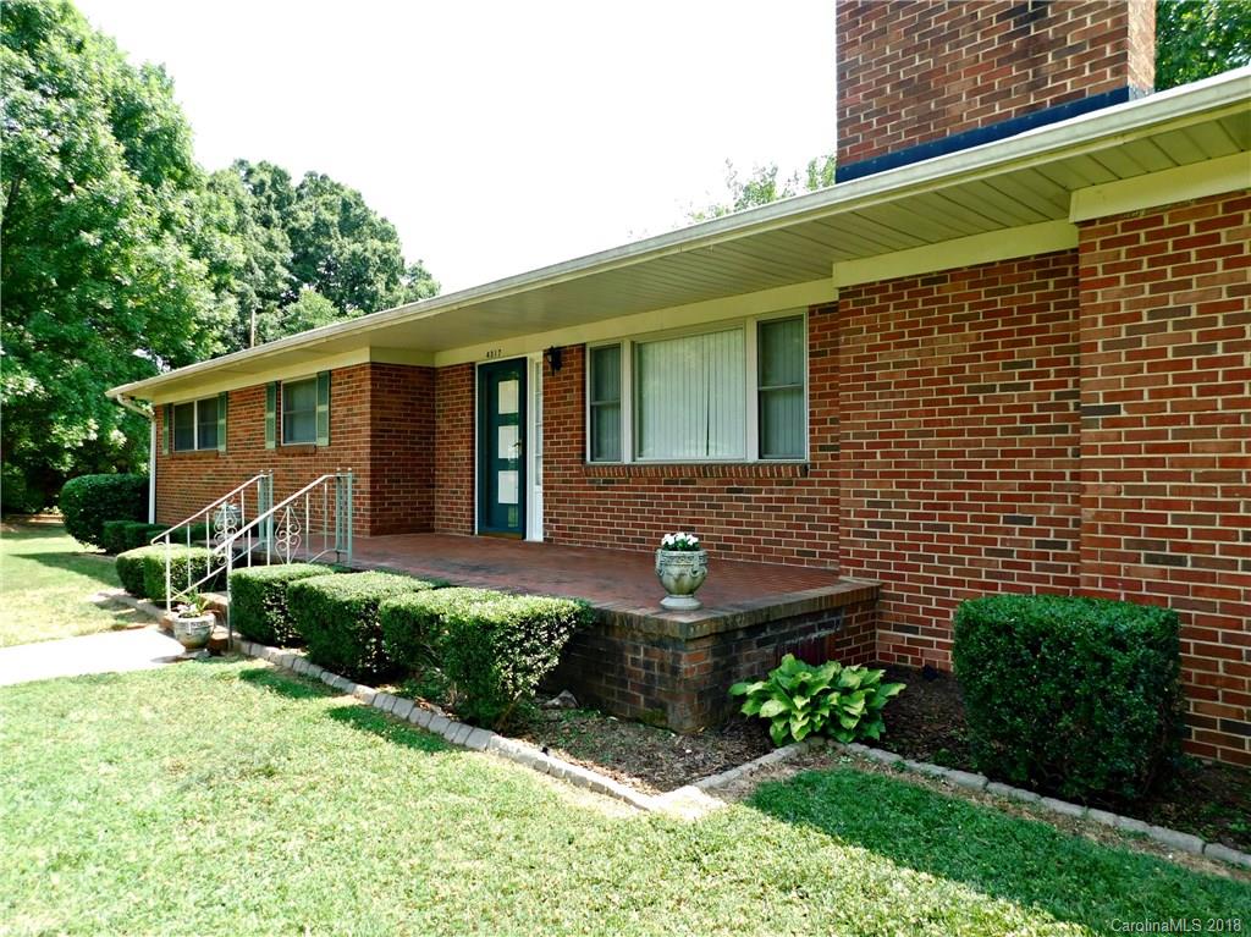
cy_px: 468
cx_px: 626
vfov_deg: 58.8
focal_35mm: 23
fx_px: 831
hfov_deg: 74.0
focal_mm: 4
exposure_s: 1/250
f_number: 3
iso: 125
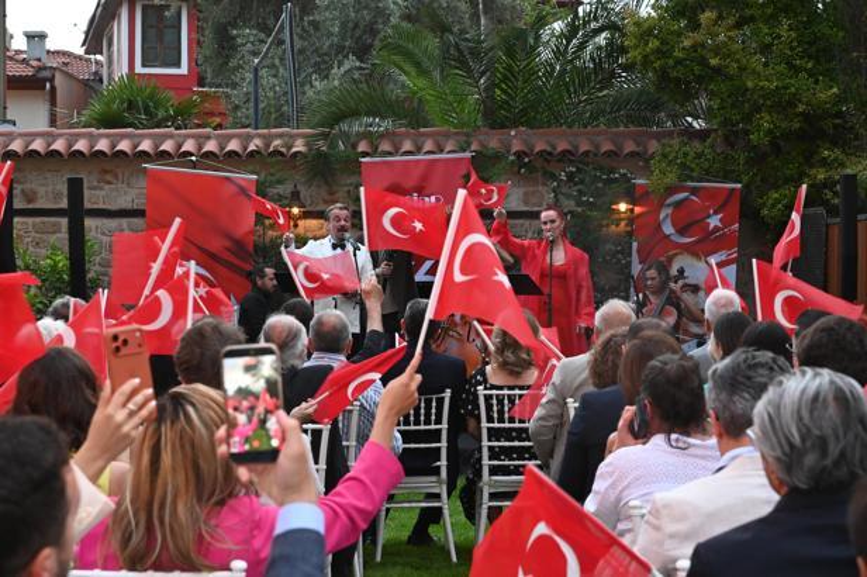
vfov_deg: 19.4
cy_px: 288
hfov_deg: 28.9
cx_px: 434
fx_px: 1685
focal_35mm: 70
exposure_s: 1/200
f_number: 8
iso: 5000
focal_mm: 70
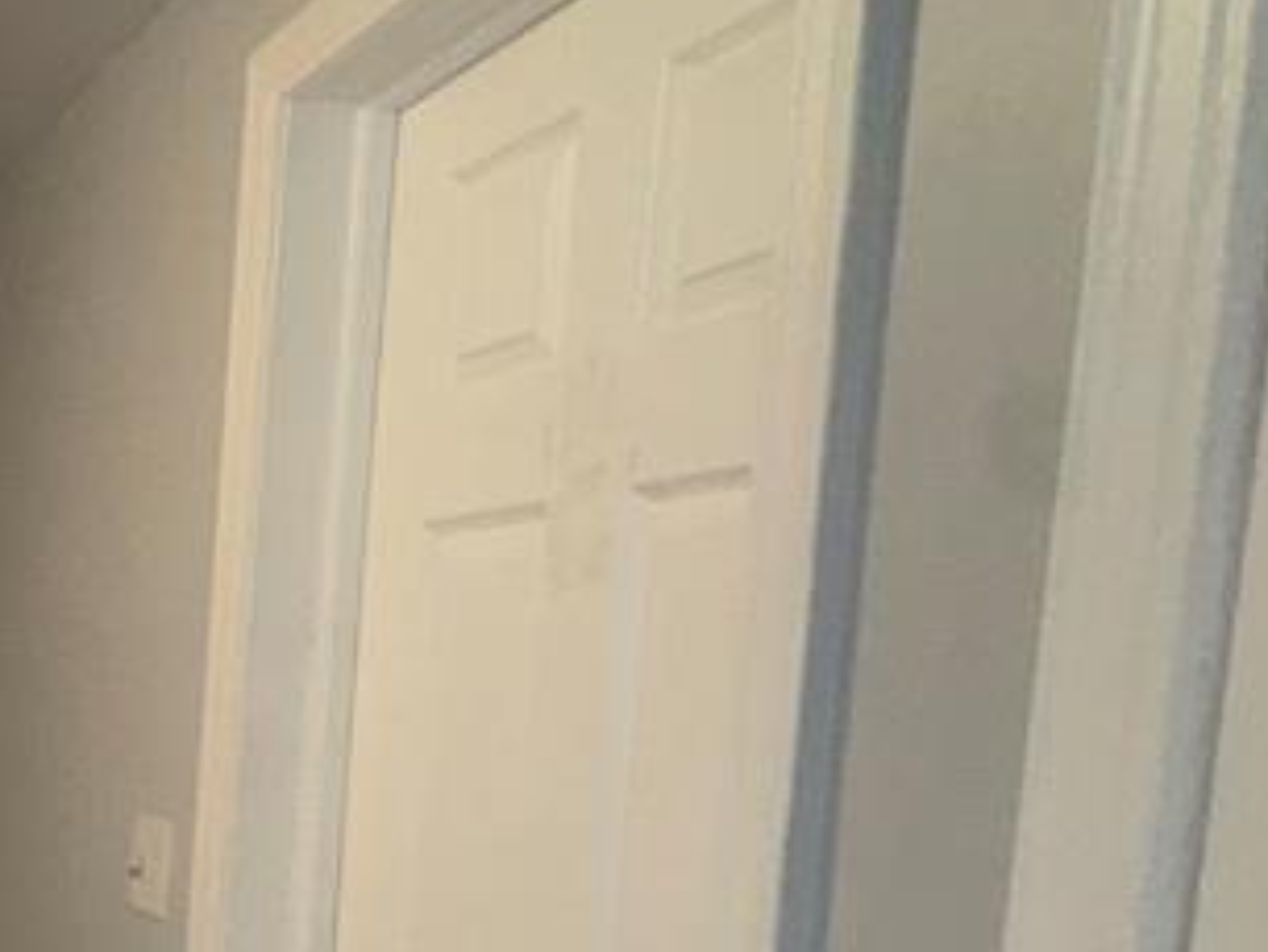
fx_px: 1722
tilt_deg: -6.9
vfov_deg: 29.4
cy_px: 890
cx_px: -673
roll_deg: +0.2
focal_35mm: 47
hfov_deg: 27.1
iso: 100
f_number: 2.2
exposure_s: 1/60
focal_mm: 2.22
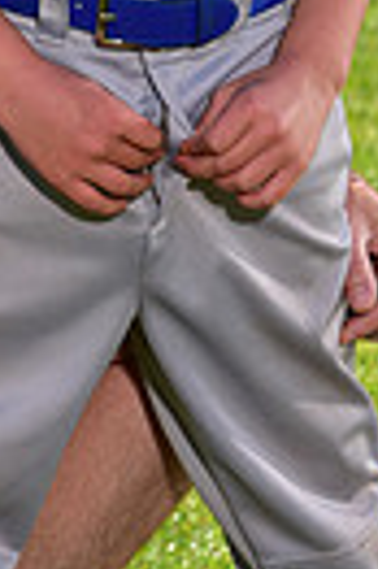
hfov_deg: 4.4
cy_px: -239
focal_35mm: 310
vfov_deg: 6.6
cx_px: -111
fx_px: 4895
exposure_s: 1/250
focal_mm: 70
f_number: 5.6
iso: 80
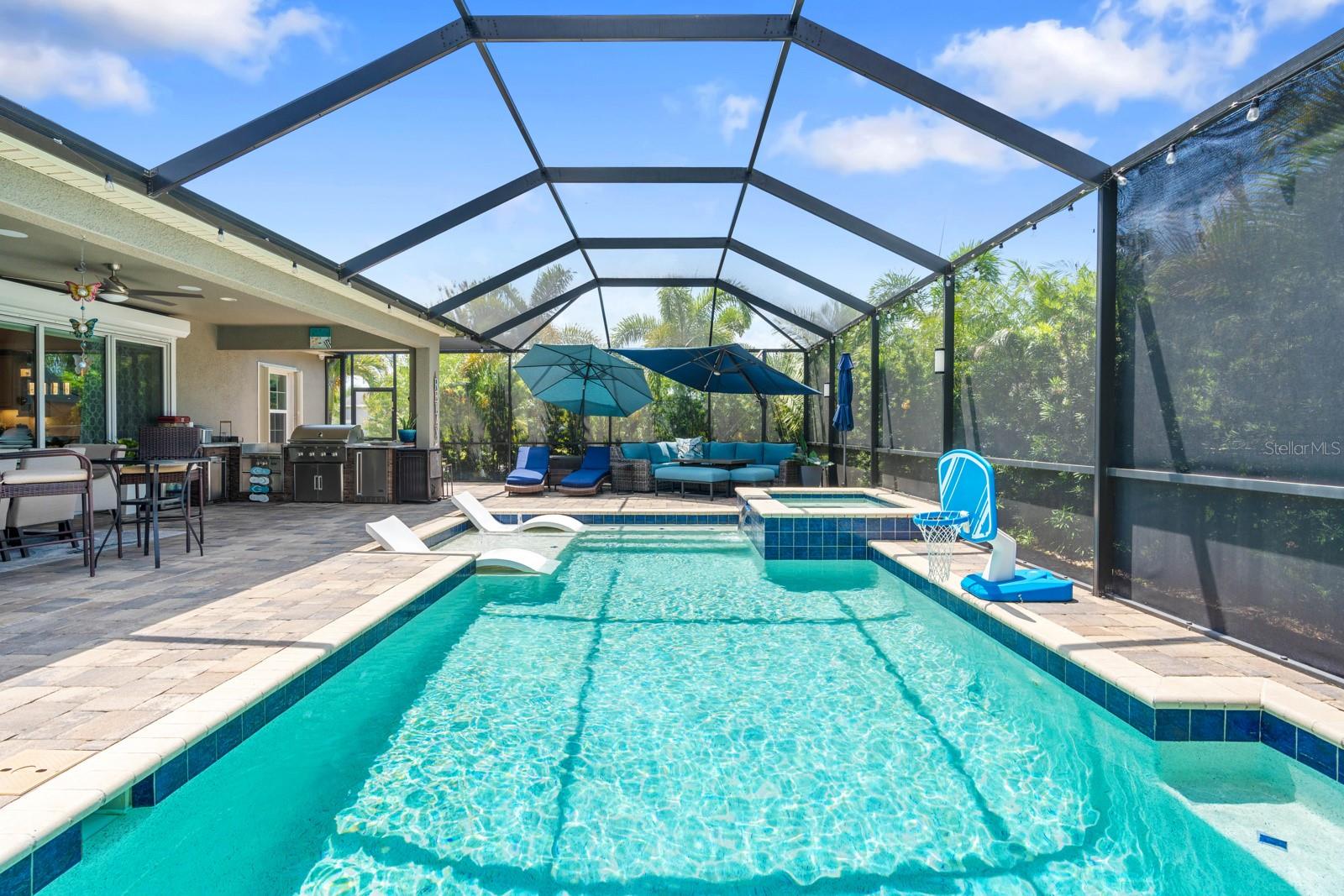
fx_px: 597
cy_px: 448
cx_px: 672
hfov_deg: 96.7
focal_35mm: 16
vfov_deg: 73.8
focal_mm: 16
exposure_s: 1/250
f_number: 8
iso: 200
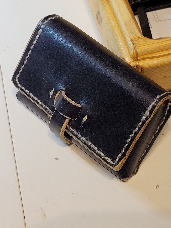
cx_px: 86
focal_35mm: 26
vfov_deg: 67.3
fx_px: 171
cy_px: 114
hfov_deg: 53.1
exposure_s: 1/105
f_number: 1.8
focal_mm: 5.4
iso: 40
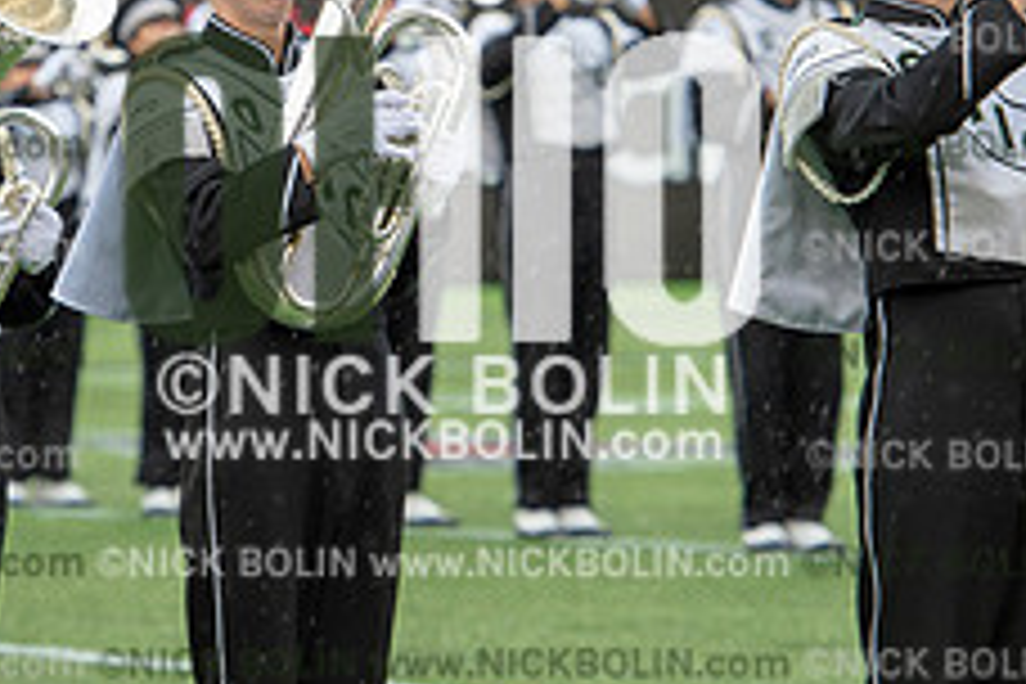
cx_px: 441
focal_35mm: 407
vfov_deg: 3.4
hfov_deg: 5.1
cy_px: 248
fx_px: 11599
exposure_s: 1/500
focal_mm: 160
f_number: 4
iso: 400
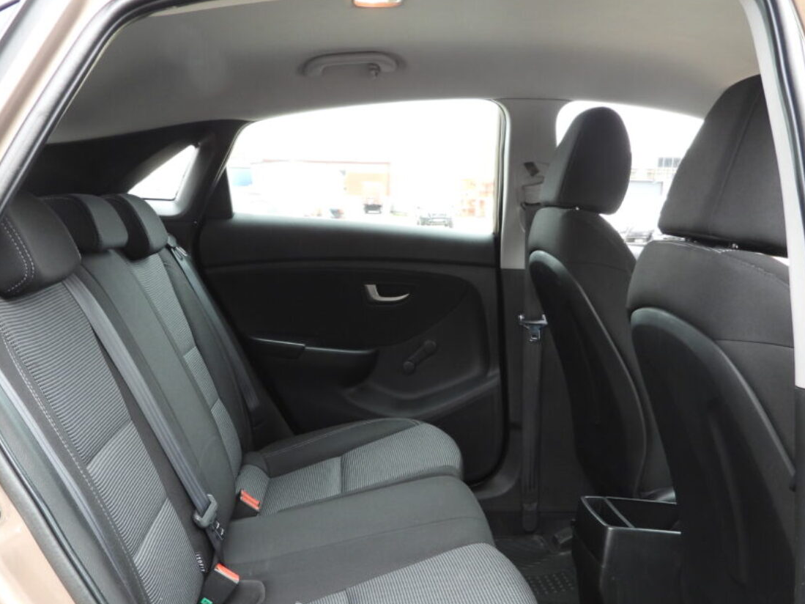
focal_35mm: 35
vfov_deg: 40.1
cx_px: 350
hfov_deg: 52.5
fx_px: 814
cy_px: 410
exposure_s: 1/30
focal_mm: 4.3
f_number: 2.8
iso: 100
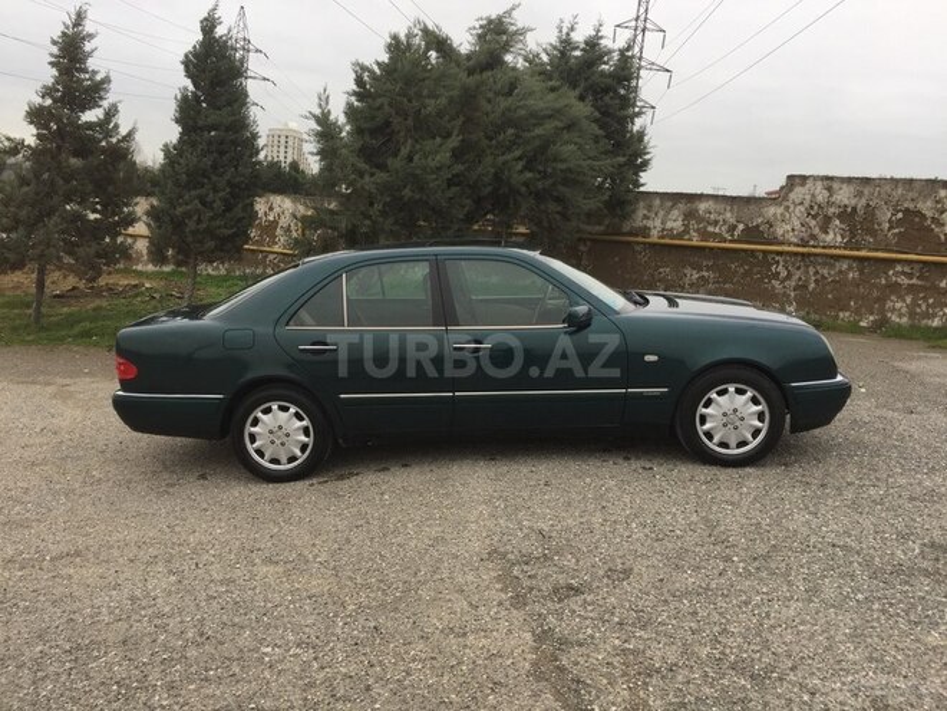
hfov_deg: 61.7
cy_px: 356
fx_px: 793
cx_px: 474
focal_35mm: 29
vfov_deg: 48.2
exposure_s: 1/542
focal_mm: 4.15
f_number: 2.2
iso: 32
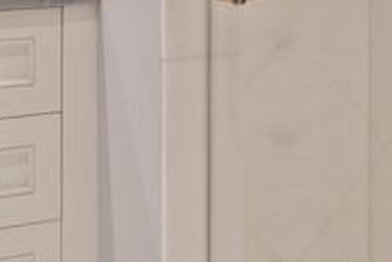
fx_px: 937
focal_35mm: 86
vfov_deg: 15.0
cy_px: -102
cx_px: 17
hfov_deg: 22.9
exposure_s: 1/8
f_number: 8
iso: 250
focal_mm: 17
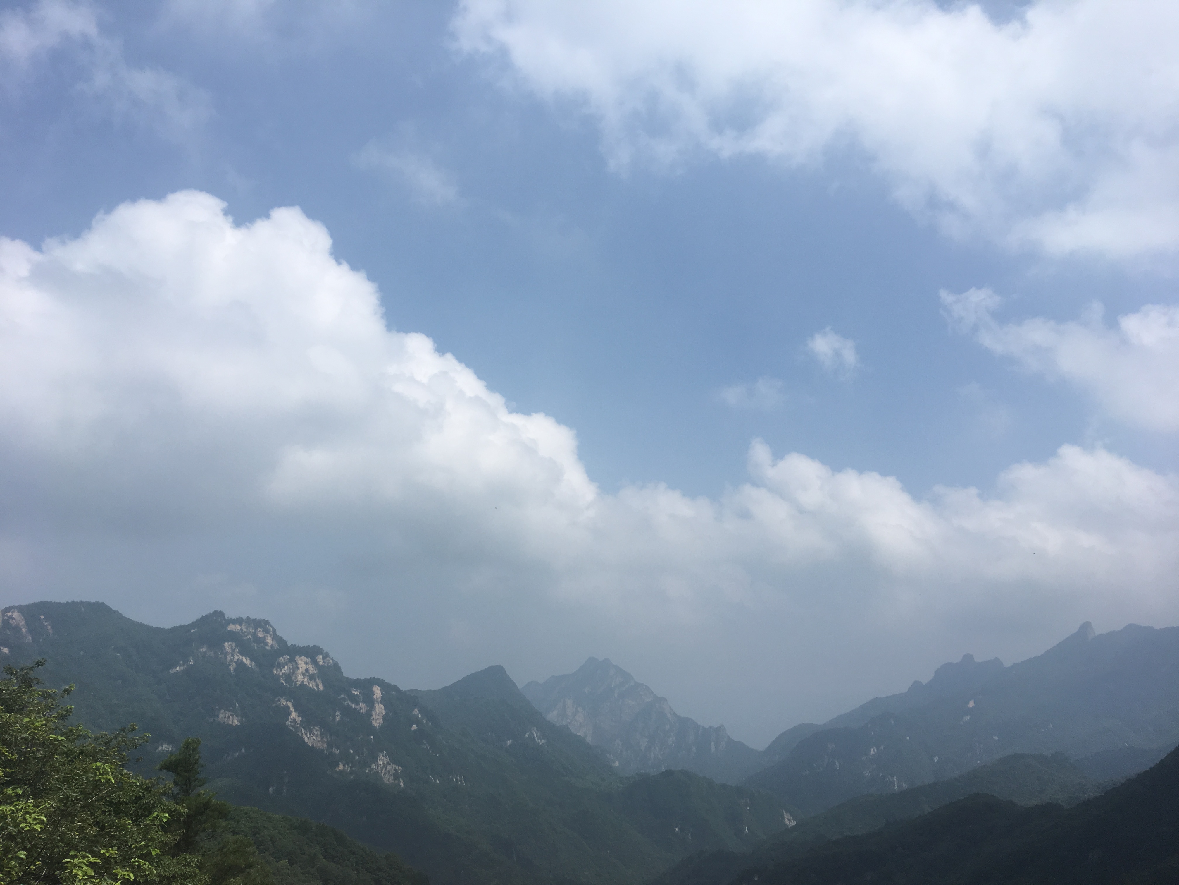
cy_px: 442
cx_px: 590
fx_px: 988
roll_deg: -1.0
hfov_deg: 61.7
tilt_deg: +13.7
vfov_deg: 48.2
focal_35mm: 29
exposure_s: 1/2653
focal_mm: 4.15
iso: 25
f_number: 2.2
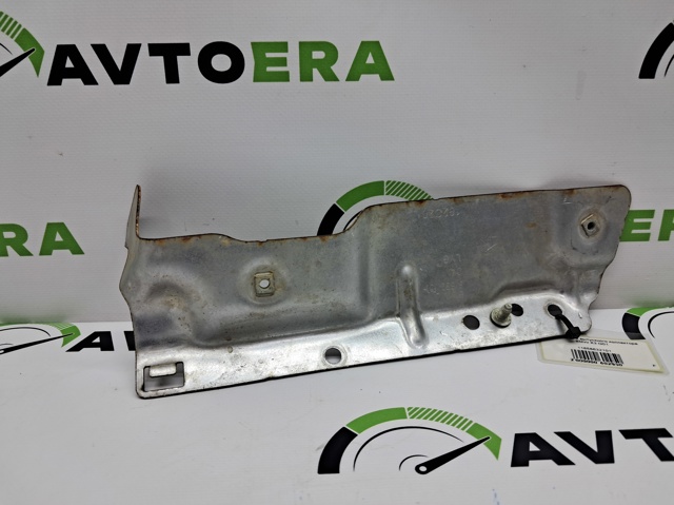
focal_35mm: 27
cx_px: 337
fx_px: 525
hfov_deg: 65.4
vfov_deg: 51.3
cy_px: 252
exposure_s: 1/100
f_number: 1.8
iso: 50
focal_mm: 4
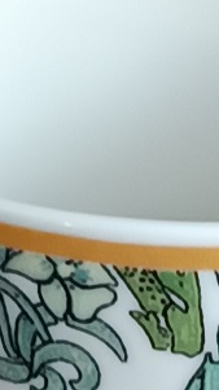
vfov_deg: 12.3
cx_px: 385
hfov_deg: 6.8
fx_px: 1799
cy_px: 105
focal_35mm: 174
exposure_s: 1/50
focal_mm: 5.31
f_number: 1.7
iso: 1198
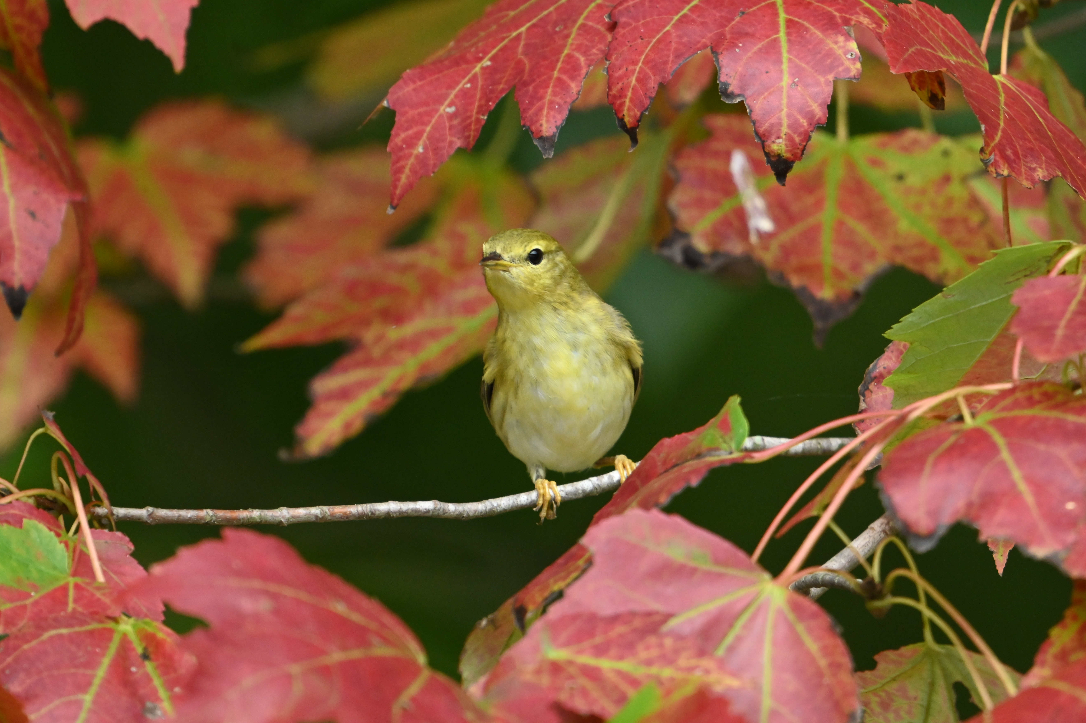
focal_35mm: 1200
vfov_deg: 1.1
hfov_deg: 1.7
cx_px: 543
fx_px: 36175
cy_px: 362
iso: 6400
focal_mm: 1200
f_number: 13
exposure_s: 1/640
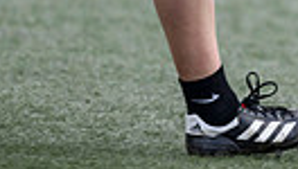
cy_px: -273
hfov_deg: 1.0
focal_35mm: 2135
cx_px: 649
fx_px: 16911
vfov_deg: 0.6
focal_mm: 400
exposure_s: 1/1600
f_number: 3.5
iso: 500
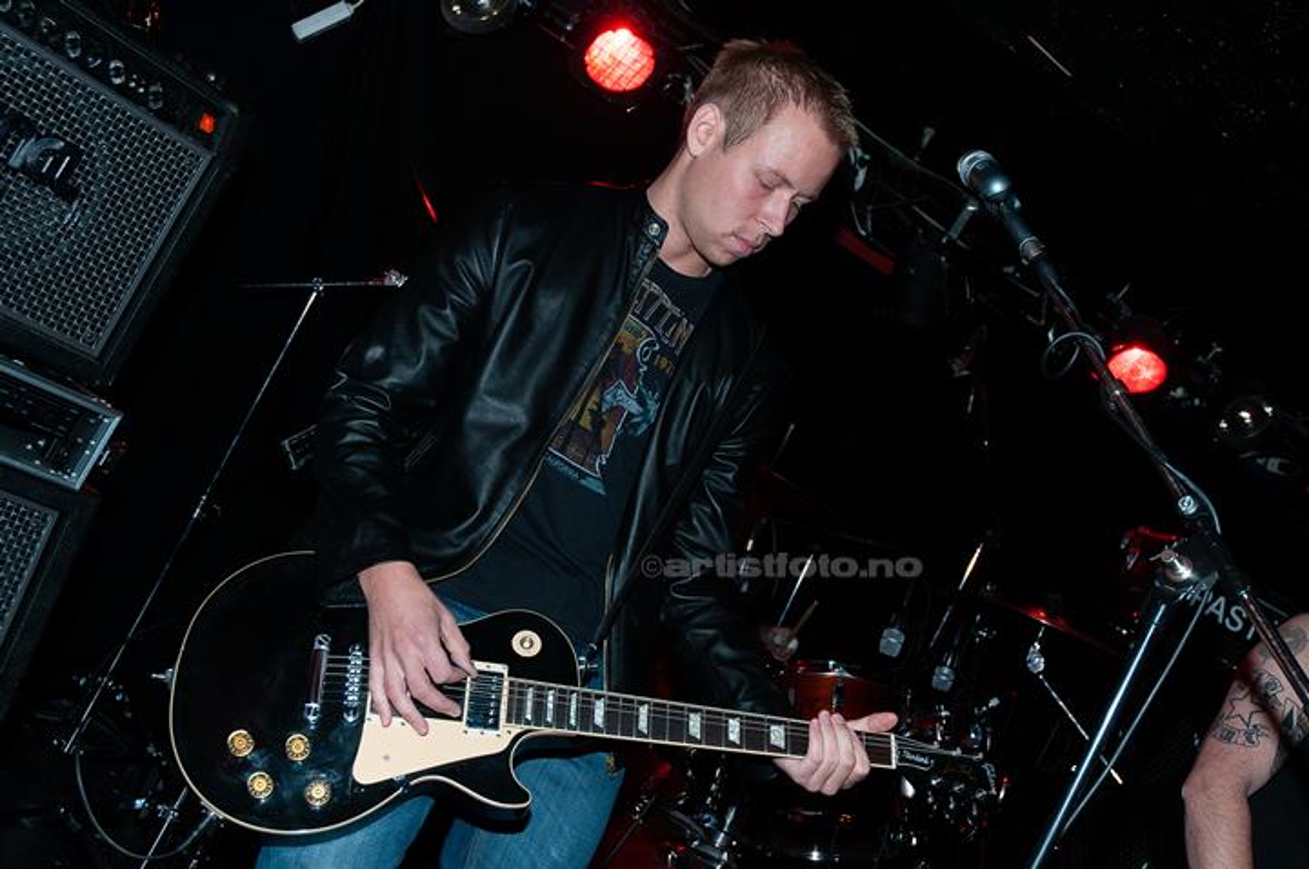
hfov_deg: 45.0
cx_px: 654
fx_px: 1580
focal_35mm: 44
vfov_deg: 30.8
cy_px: 434
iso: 200
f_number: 5
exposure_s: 1/60
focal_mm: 29
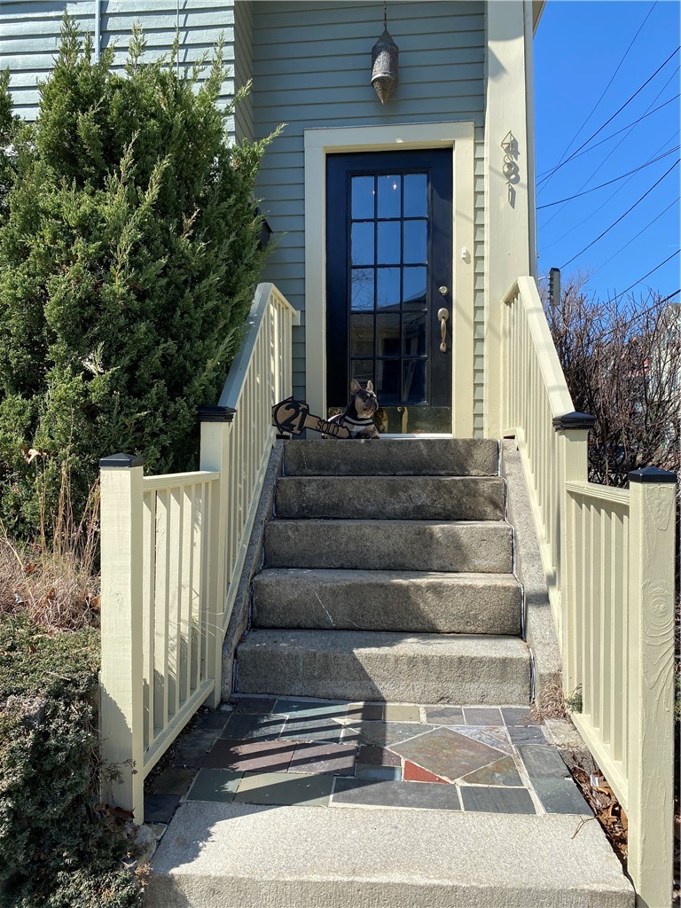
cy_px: 454
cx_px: 340
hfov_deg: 53.1
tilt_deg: +0.0
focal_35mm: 26
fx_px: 682
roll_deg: -0.2
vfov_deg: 67.3
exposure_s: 1/2141
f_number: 1.8
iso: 32
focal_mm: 4.25
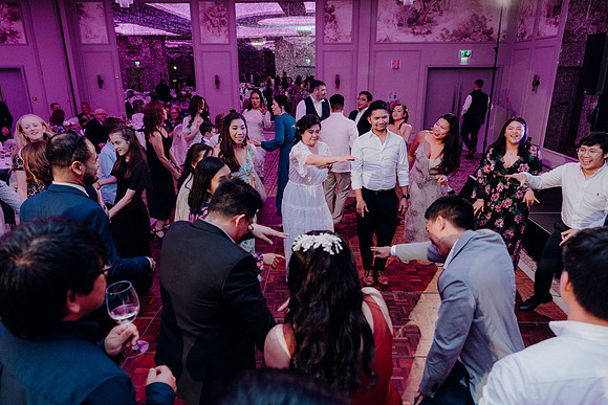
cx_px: 304
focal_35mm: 24
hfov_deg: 73.7
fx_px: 405
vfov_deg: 53.2
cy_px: 202
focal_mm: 24
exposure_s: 1/160
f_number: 3.5
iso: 3200
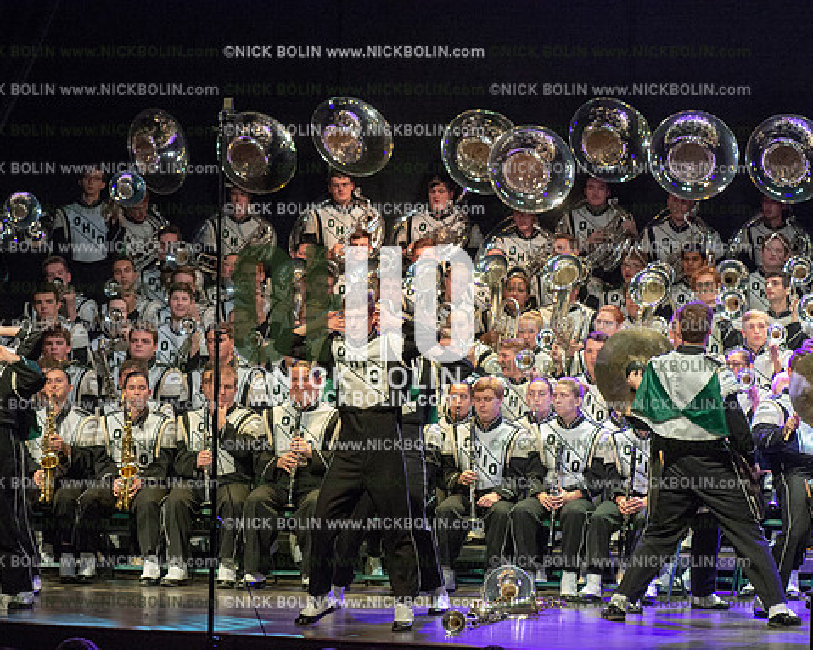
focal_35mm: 216
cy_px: 326
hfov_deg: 8.9
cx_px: 353
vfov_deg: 7.2
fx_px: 5196
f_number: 7.1
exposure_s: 1/200
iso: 8000
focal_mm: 190
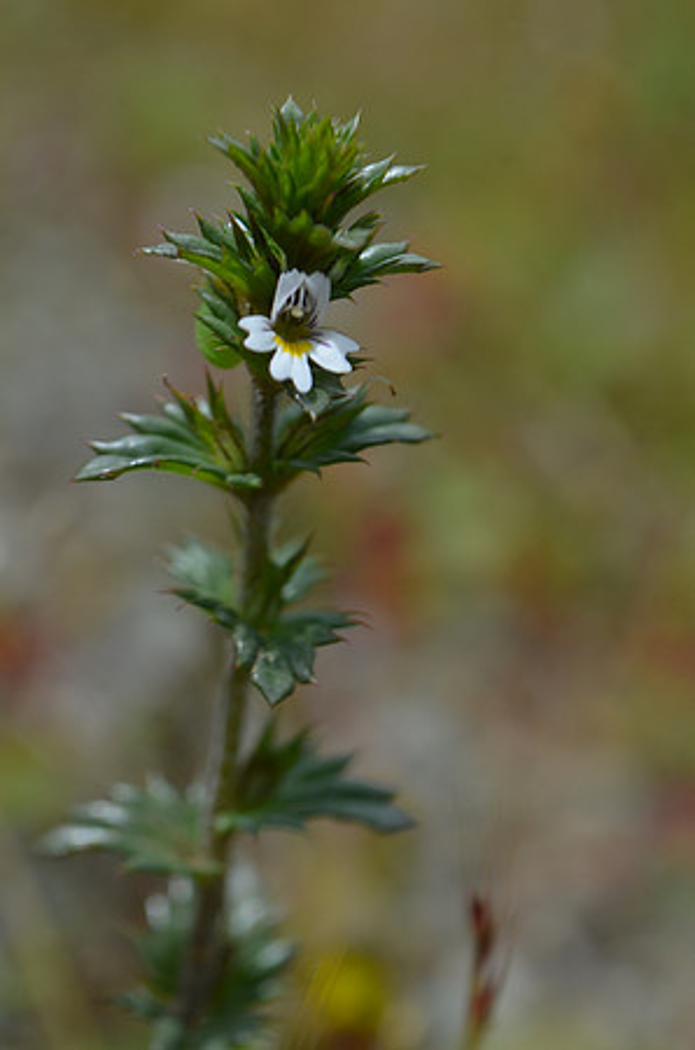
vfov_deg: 24.7
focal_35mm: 82
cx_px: 348
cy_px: 525
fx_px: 2400
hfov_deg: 16.5
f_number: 8
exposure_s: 1/250
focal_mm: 55
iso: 125
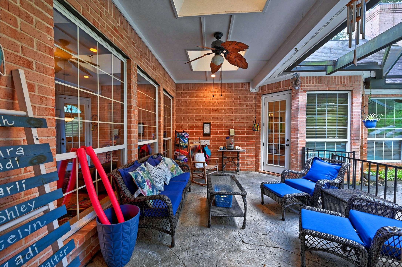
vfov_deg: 81.1
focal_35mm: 14
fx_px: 156
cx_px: 201
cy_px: 134
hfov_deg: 104.3
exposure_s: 1/5
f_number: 8
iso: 400
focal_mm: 14
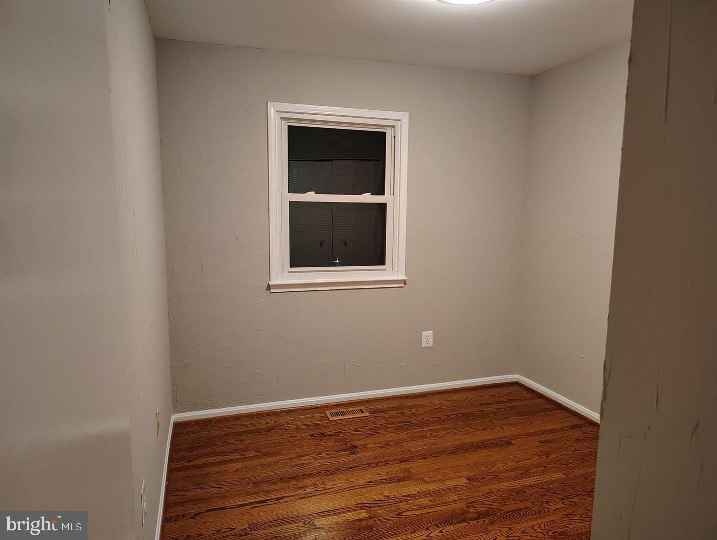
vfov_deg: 56.9
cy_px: 270
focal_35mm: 24
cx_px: 358
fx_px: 498
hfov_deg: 71.5
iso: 1313
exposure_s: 1/60
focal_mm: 5.56
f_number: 1.8
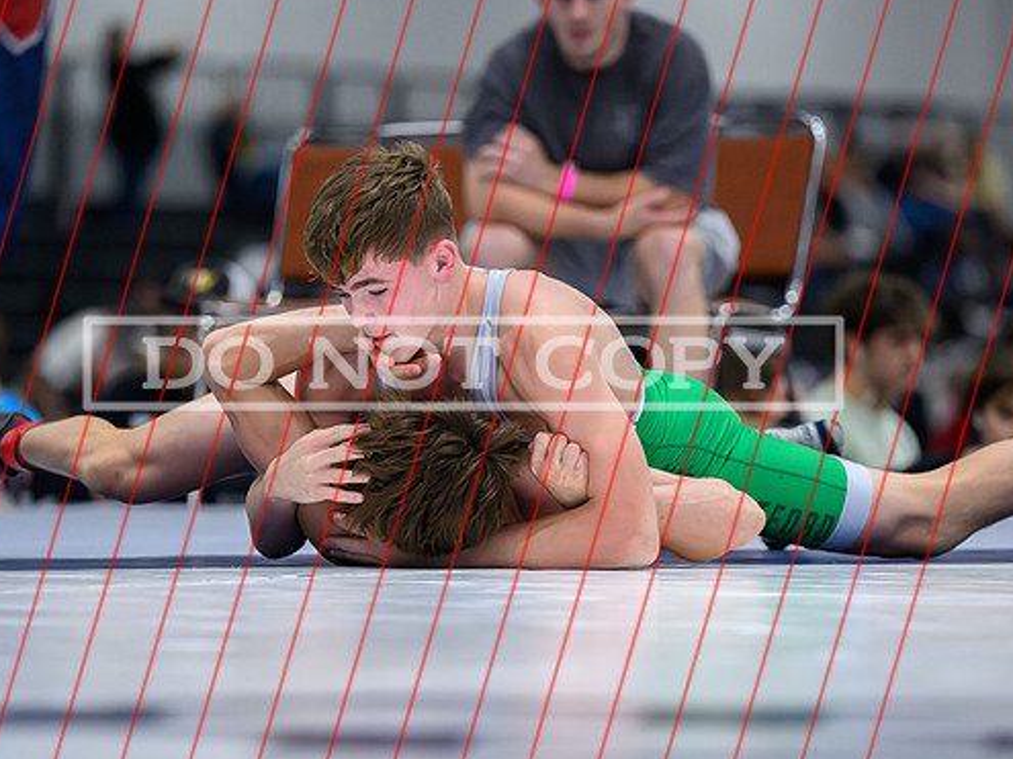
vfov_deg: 5.6
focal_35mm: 263
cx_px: 534
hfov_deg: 7.5
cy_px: 438
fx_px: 7695
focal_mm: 165
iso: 8000
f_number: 2.8
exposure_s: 1/800
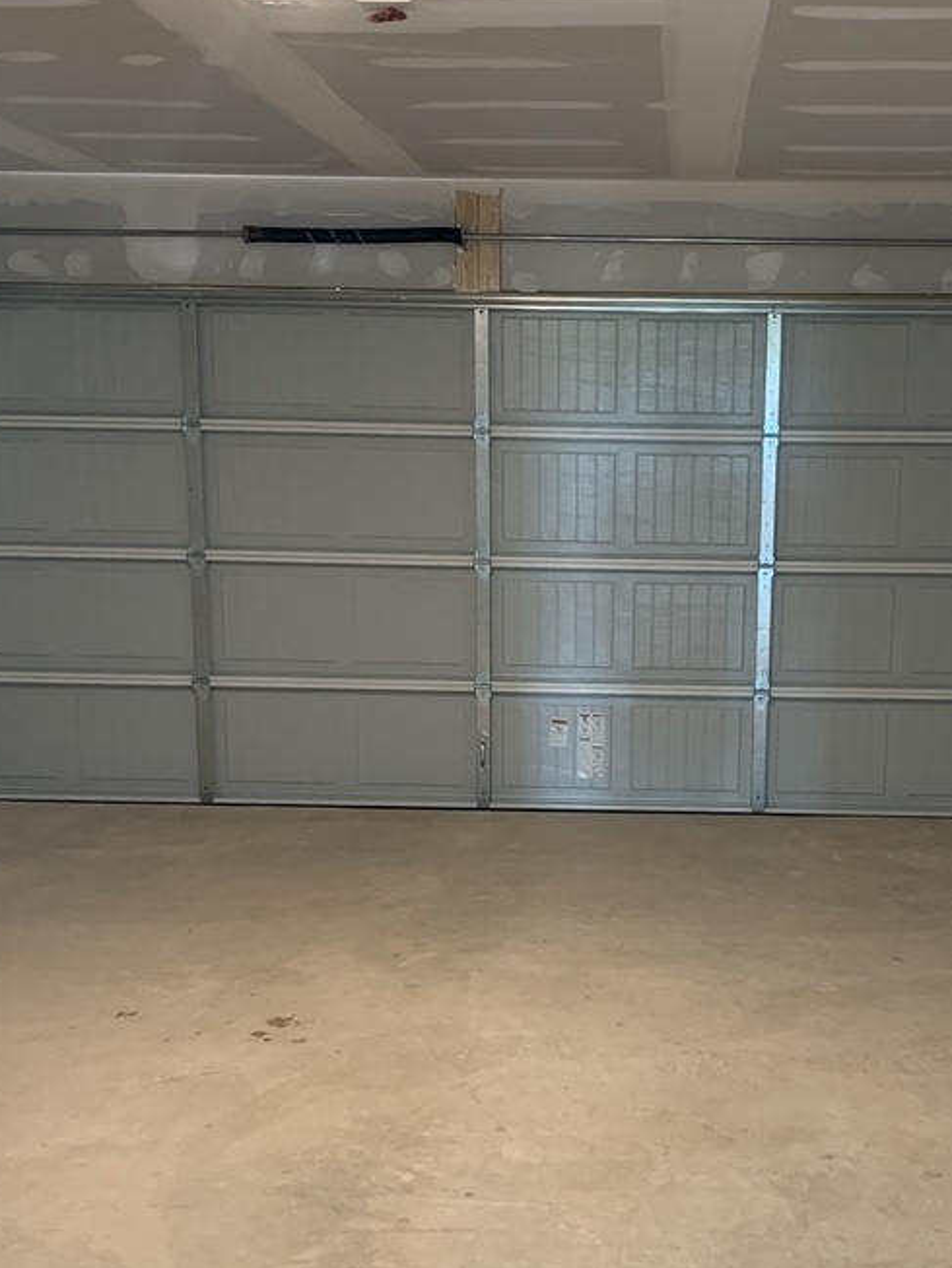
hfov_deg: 33.3
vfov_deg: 43.7
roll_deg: -0.6
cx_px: 633
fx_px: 1576
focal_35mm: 43
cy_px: 742
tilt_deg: -11.0
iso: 400
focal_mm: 4.25
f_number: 1.8
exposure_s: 1/40
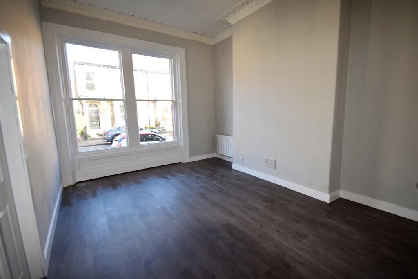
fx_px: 174
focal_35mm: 15
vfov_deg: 77.3
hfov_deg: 100.4
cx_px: 209
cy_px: 140
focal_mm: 10
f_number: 5.6
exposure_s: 1/125
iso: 640
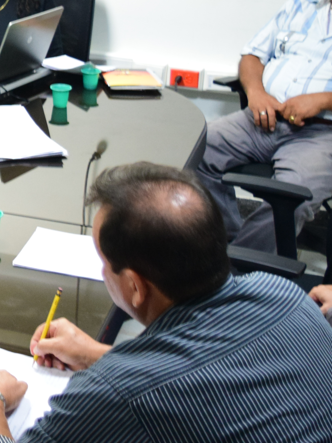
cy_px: 124
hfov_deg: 14.3
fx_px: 1241
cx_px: -166
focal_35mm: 97
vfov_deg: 20.1
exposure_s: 1/25
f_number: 4
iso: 1600
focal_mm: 26
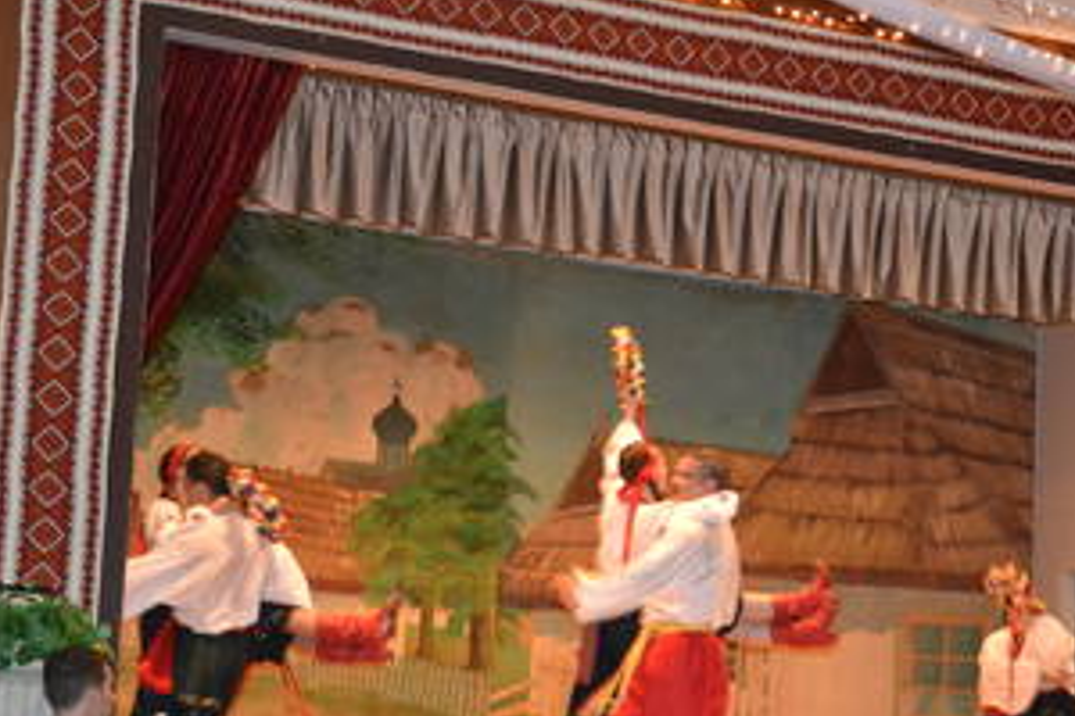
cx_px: 681
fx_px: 2389
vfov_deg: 17.0
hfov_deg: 25.3
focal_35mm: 80
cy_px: 489
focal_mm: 32
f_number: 4.2
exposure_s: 1/60
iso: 3200
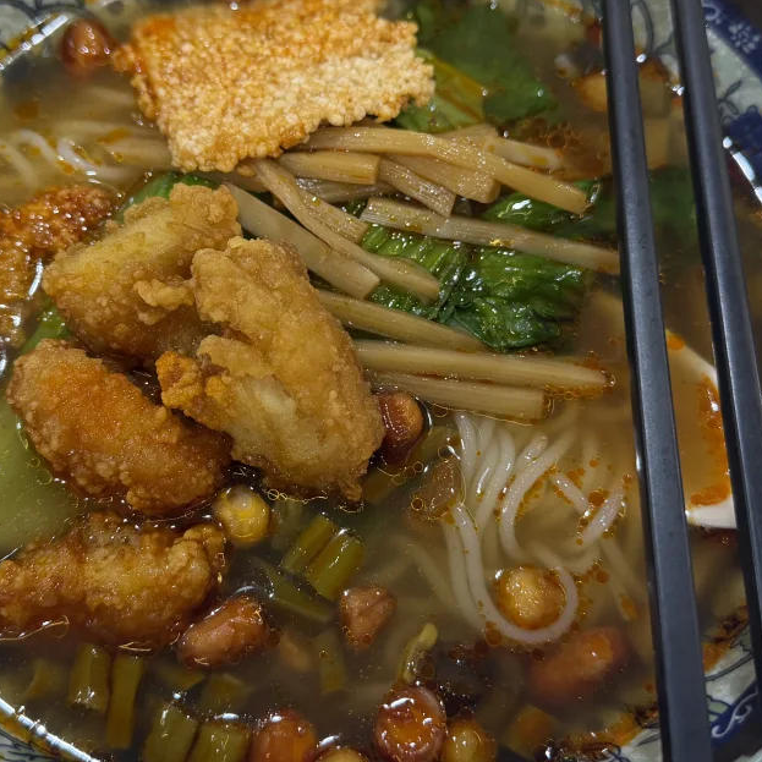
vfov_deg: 34.7
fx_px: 1220
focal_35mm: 49
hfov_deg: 34.6
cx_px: 329
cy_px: 356
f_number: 1.78
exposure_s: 1/100
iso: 80
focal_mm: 6.76
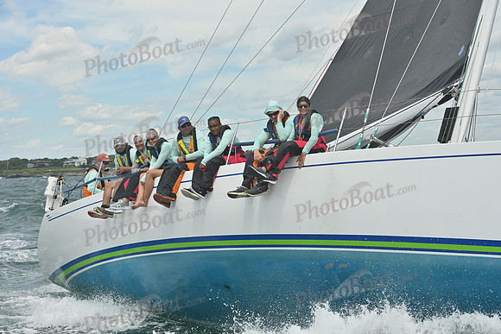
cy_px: 167
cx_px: 250
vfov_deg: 17.1
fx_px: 1114
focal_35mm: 80
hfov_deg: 25.4
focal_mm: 80
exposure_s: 1/1250
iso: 250
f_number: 9
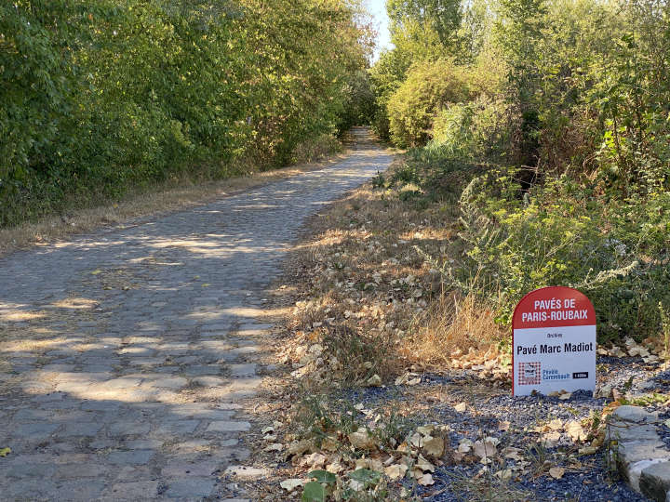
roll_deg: +1.1
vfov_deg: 28.0
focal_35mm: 52
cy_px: 251
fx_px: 1006
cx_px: 335
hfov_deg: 36.8
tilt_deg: -6.8
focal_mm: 6
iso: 20
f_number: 2
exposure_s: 1/169
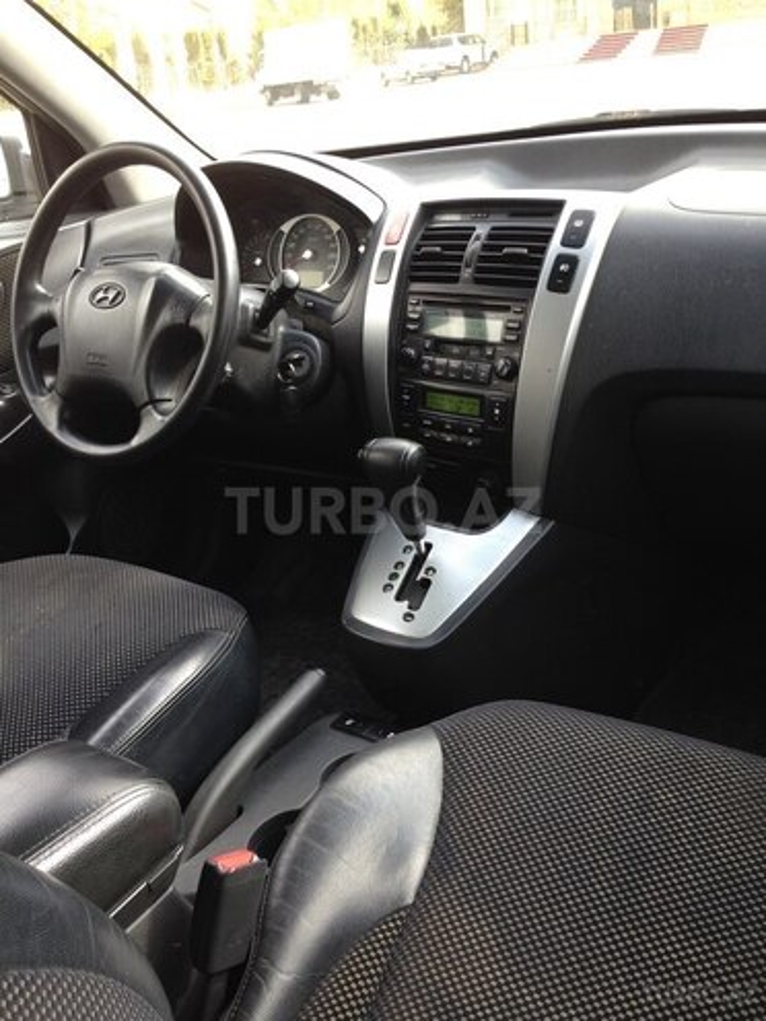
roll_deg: +7.8
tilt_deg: -26.0
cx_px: 383
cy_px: 510
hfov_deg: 42.9
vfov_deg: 55.4
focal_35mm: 33
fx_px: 974
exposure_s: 1/120
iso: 80
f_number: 2.4
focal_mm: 4.12
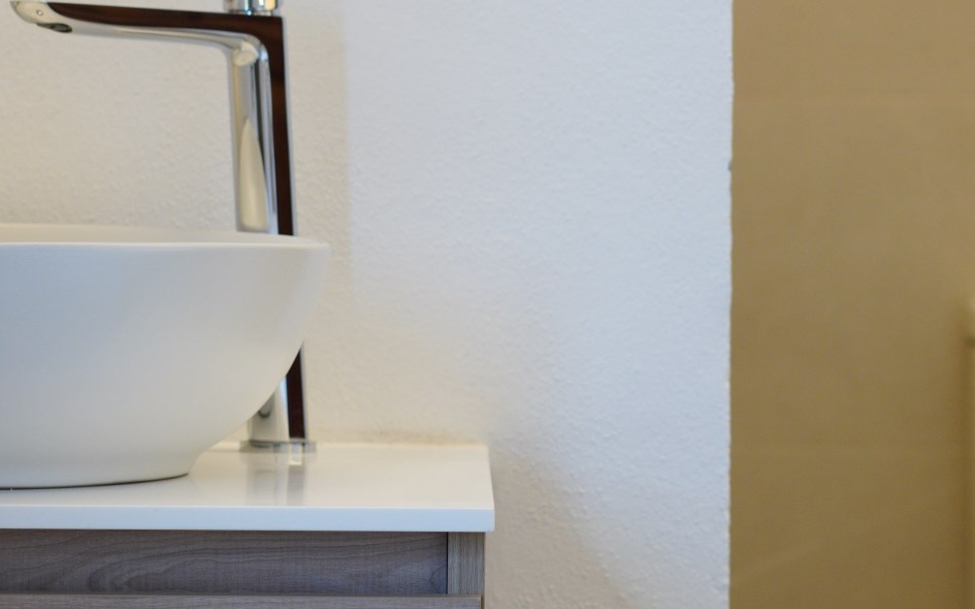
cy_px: -1
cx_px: 490
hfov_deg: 11.8
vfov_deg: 7.3
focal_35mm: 178
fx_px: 4728
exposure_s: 1/80
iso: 500
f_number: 3.2
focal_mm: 55
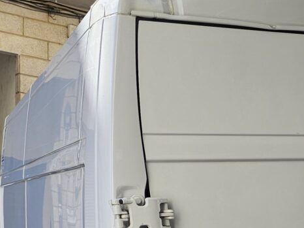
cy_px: 350
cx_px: 376
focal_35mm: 79
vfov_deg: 16.8
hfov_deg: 22.5
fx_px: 693
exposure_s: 1/173
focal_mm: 6.3
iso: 10
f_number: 1.7
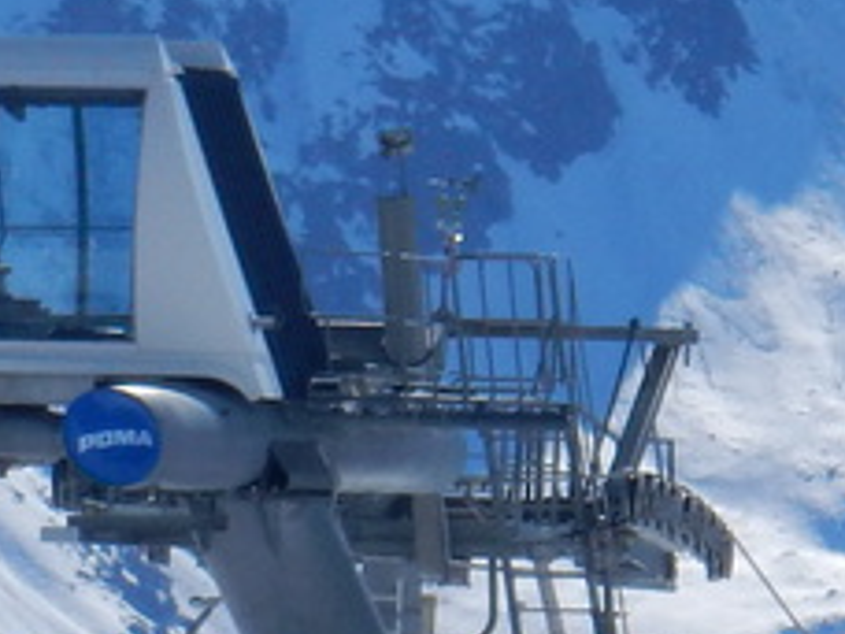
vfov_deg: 1.0
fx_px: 37129
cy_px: -260
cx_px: -482
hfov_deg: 1.3
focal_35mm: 1521
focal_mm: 48.4
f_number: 6.3
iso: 125
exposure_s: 1/1000
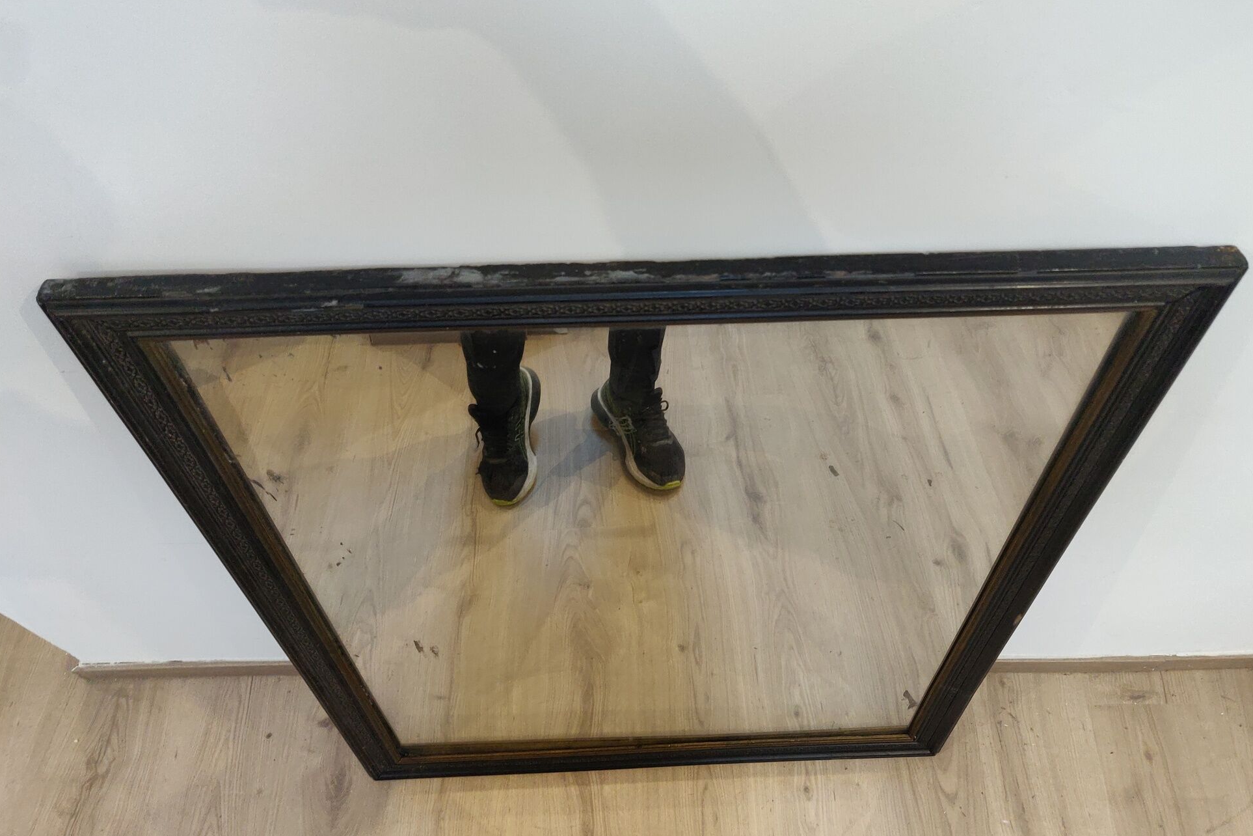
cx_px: 647
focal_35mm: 27
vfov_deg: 47.9
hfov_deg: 67.4
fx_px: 940
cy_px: 433
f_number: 1.7
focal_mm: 4.25
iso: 800
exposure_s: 1/25
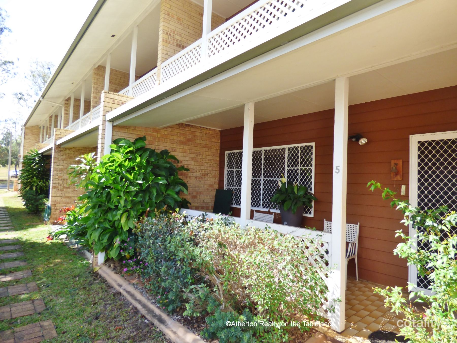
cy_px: 172
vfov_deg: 66.0
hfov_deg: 81.7
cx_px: 228
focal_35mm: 20
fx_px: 264
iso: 100
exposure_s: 1/400
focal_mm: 3.58
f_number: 2.8
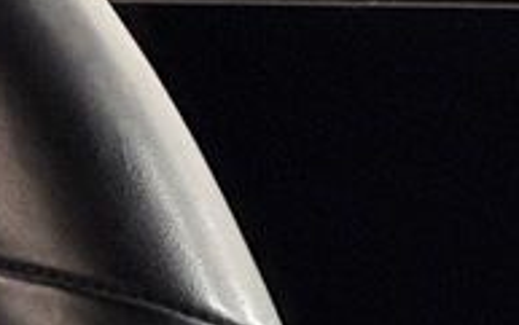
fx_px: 5380
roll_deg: -0.1
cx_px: 1514
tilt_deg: -17.3
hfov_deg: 5.2
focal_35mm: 380
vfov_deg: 3.3
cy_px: 1179
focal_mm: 6.76
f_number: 1.78
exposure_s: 1/40
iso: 500
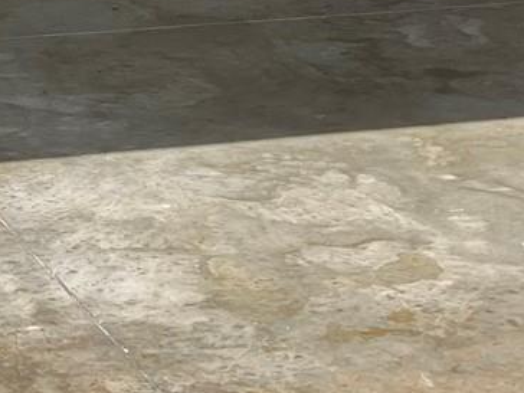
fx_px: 1862
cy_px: -217
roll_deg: +0.9
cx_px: -72
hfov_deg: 15.5
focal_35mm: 123
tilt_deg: -6.1
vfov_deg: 11.5
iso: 32
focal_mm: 3.99
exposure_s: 1/1185
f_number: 1.8
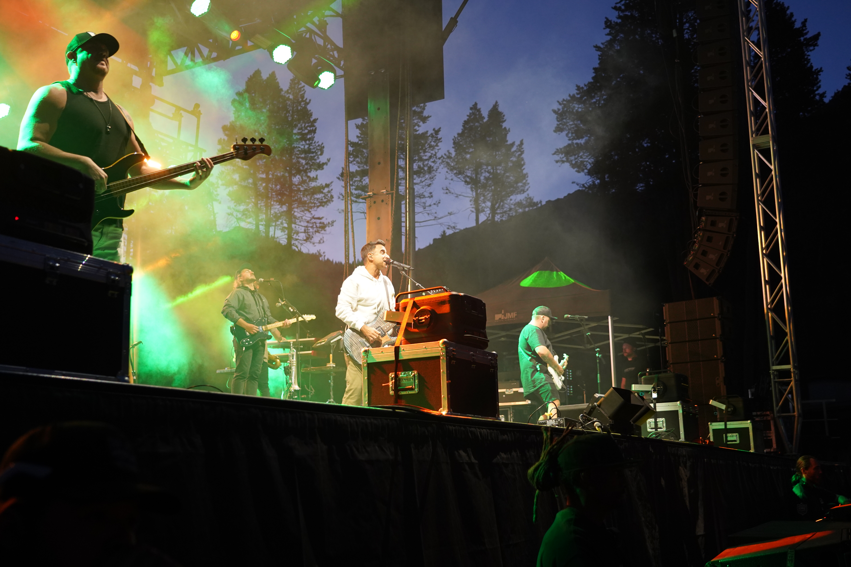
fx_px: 945
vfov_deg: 33.4
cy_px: 284
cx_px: 426
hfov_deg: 48.5
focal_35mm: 40
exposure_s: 1/160
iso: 2500
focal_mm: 40
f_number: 4
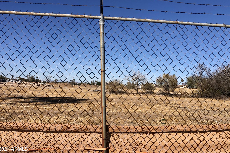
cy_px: 68
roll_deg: -3.1
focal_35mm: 30
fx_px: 192
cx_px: 116
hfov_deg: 61.9
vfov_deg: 43.5
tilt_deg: +6.1
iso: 20
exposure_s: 1/2825
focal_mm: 4
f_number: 1.8
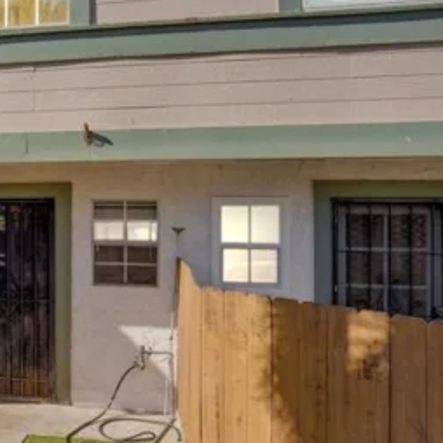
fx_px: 652
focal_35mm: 45
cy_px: 220
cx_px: -4
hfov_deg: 34.1
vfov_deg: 37.6
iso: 125
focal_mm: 16
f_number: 8
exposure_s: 1/500
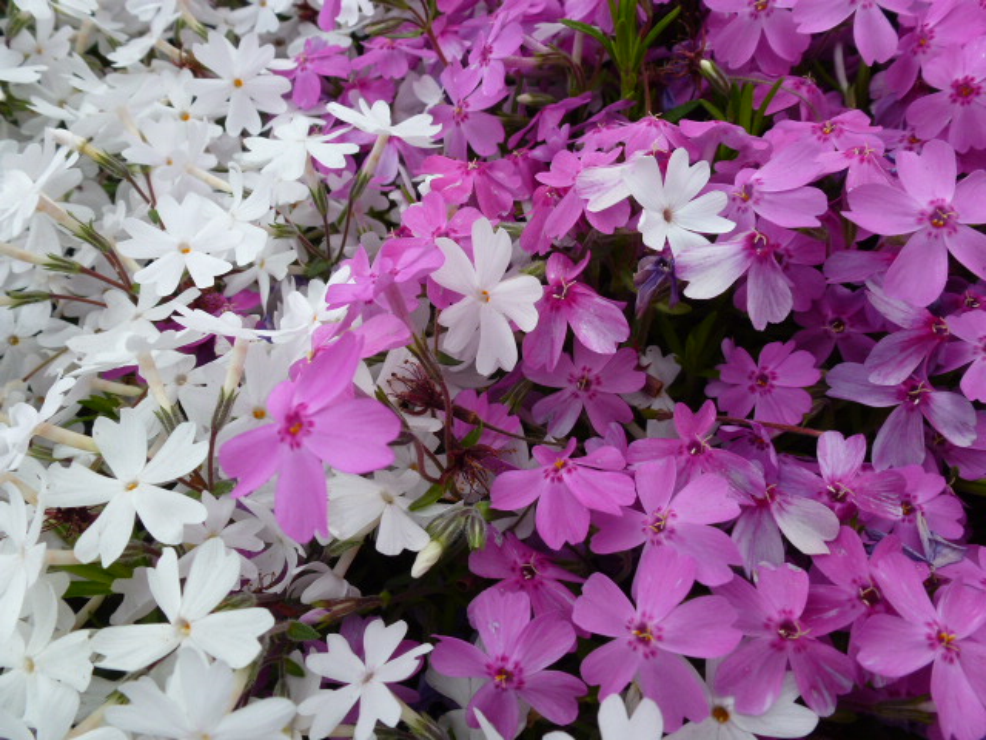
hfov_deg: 71.6
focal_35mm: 24
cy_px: 370
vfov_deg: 56.8
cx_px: 493
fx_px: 684
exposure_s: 1/500
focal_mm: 4.3
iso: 100
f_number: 4
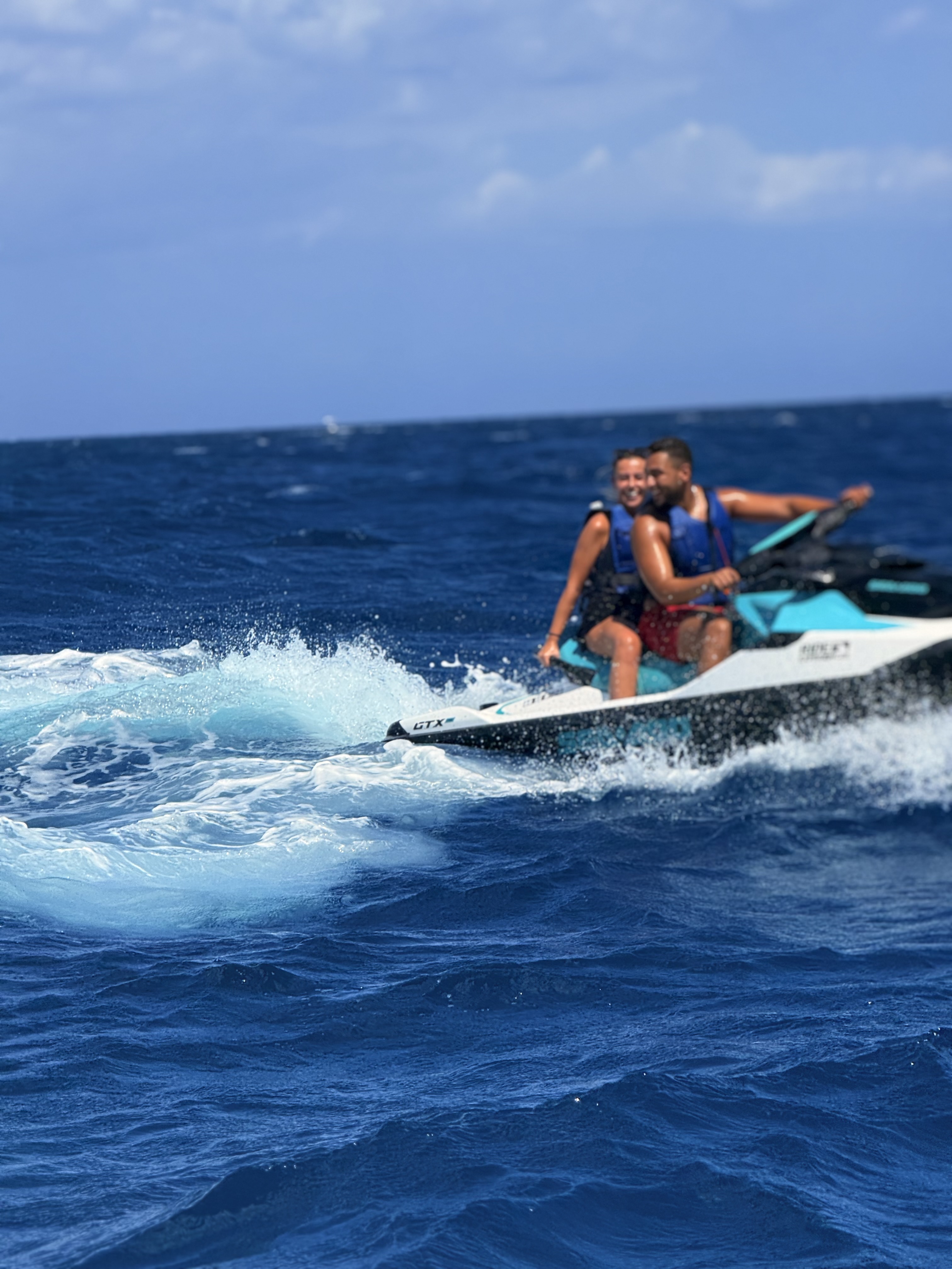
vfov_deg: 16.4
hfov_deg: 12.3
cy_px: 634
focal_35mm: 120
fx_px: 4400
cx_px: 476
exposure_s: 1/2212
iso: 80
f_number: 2.8
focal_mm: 15.66
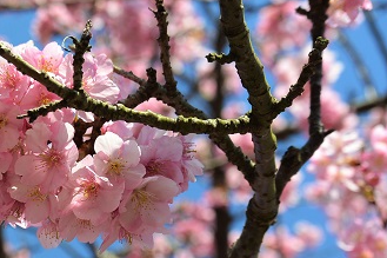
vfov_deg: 9.2
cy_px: 202
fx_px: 1590
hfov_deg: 13.8
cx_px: 49
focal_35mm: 148
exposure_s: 1/640
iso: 100
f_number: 4.5
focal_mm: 30
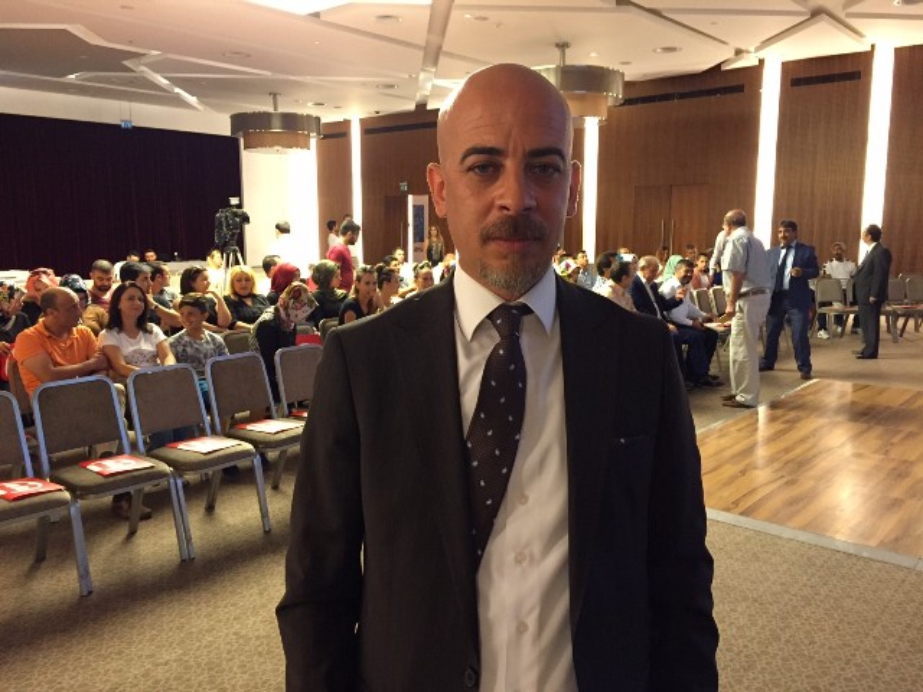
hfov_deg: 61.7
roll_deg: +0.5
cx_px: 462
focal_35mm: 29
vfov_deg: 48.2
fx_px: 773
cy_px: 346
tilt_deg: -8.8
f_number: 2.2
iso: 250
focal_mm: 4.15
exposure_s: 1/33
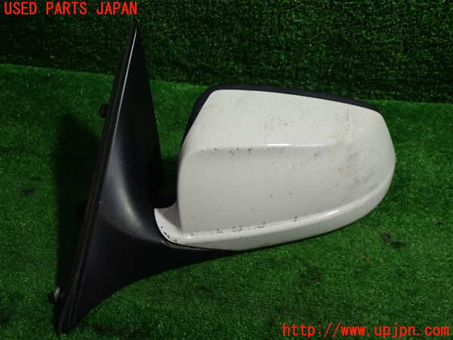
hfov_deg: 40.4
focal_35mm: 47
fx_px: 615
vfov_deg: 30.9
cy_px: 170
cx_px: 226
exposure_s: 1/50
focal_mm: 8.4
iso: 250
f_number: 3.1
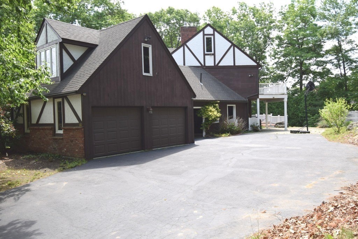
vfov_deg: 43.6
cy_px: 120
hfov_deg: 61.9
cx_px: 179
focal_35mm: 30
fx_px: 298
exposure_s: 1/250
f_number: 8
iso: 360
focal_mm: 20
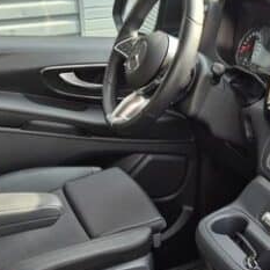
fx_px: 591
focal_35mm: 67
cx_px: 168
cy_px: 213
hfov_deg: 25.7
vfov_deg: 25.3
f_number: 1.8
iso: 40
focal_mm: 5.4
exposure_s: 1/200
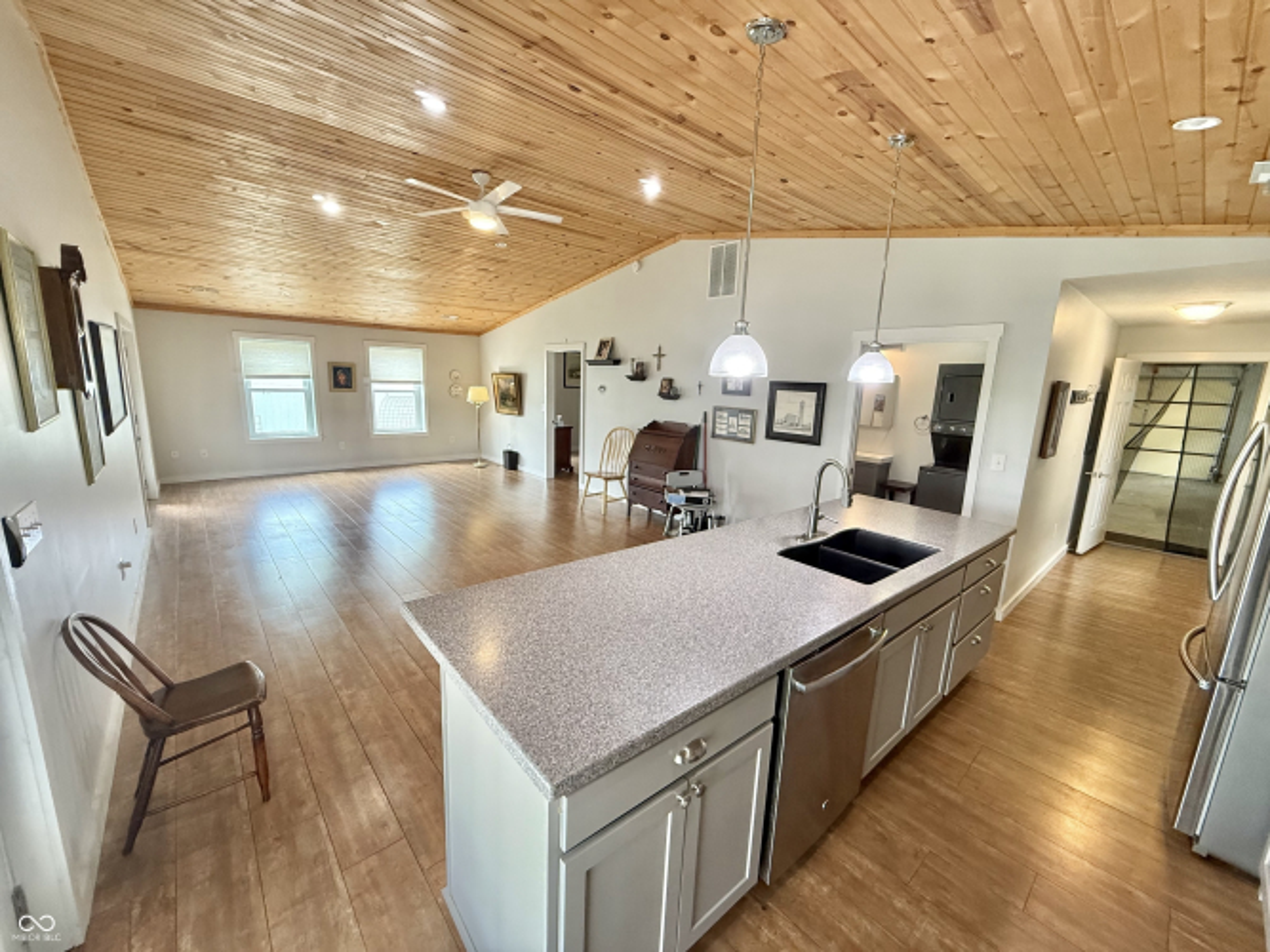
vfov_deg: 85.7
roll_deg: -2.2
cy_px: 476
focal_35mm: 14
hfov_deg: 102.1
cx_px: 635
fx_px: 514
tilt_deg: -10.3
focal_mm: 2.22
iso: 400
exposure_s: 1/120
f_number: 2.2
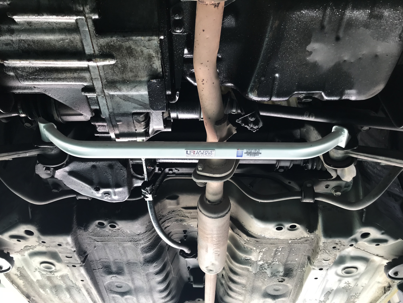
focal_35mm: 28
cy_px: 152
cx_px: 202
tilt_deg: +45.7
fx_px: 326
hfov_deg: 63.4
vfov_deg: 49.7
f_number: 1.8
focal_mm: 3.99
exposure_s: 1/50
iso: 25
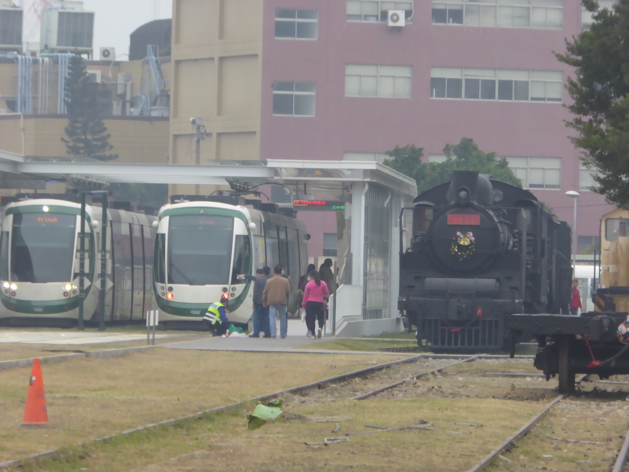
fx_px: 8068
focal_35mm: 444
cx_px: 314
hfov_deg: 4.5
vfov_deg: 3.3
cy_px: 236
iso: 250
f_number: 6
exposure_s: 1/100
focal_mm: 71.7
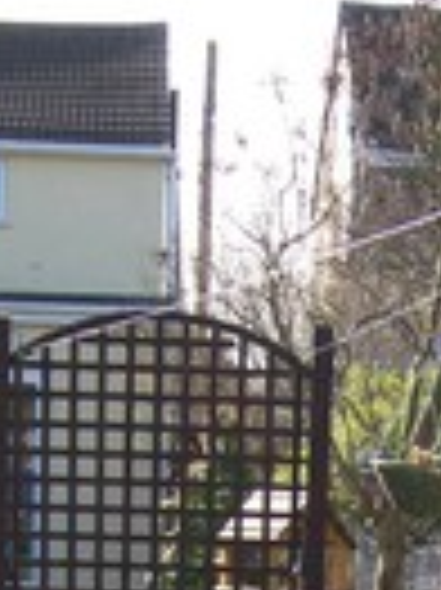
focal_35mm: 121
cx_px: 468
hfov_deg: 12.1
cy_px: 883
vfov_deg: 15.1
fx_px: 2059
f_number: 2.7
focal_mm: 6
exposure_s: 1/527
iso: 80
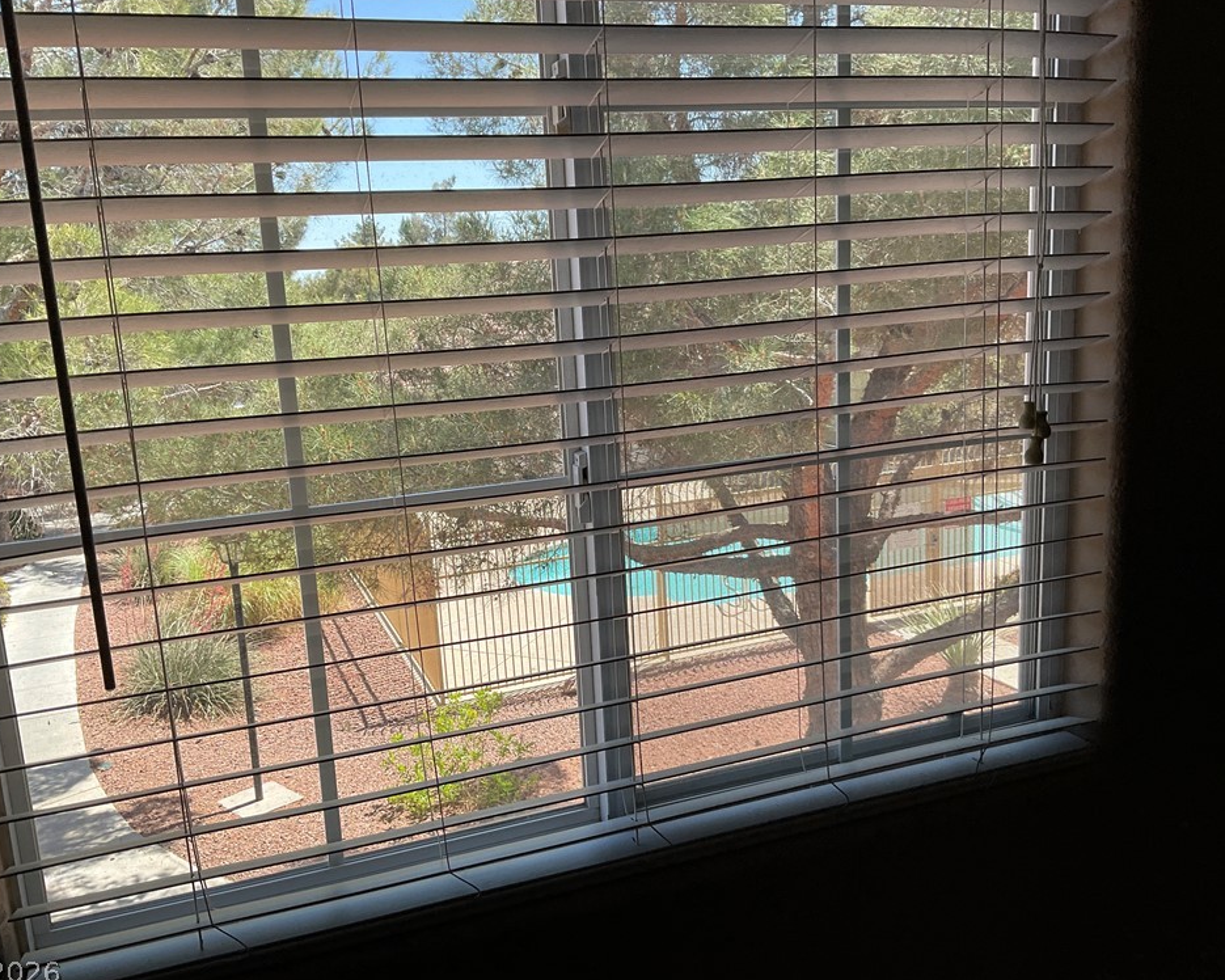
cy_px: 491
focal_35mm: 31
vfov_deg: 47.1
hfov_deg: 57.2
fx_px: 1124
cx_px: 588
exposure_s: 1/457
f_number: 1.8
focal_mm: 3
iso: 16
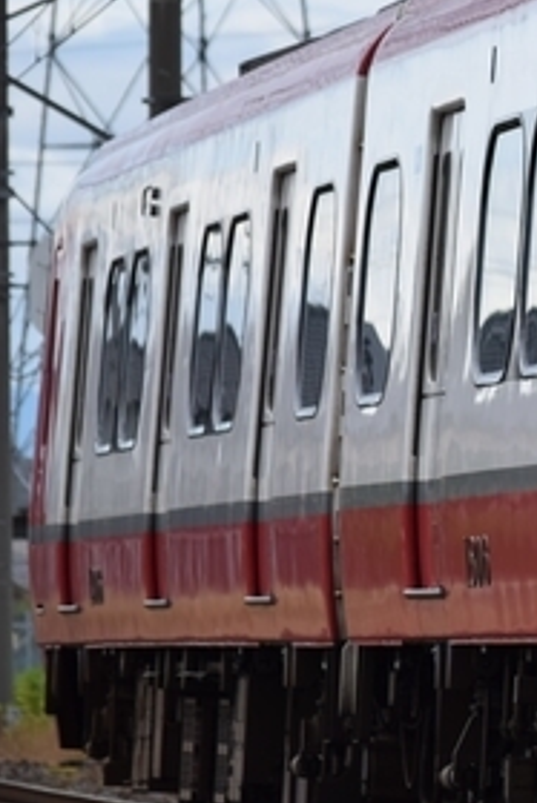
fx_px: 14368
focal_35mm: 643
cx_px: 1040
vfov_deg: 3.2
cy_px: 277
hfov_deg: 2.1
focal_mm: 150
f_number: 5.6
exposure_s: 1/500
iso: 100
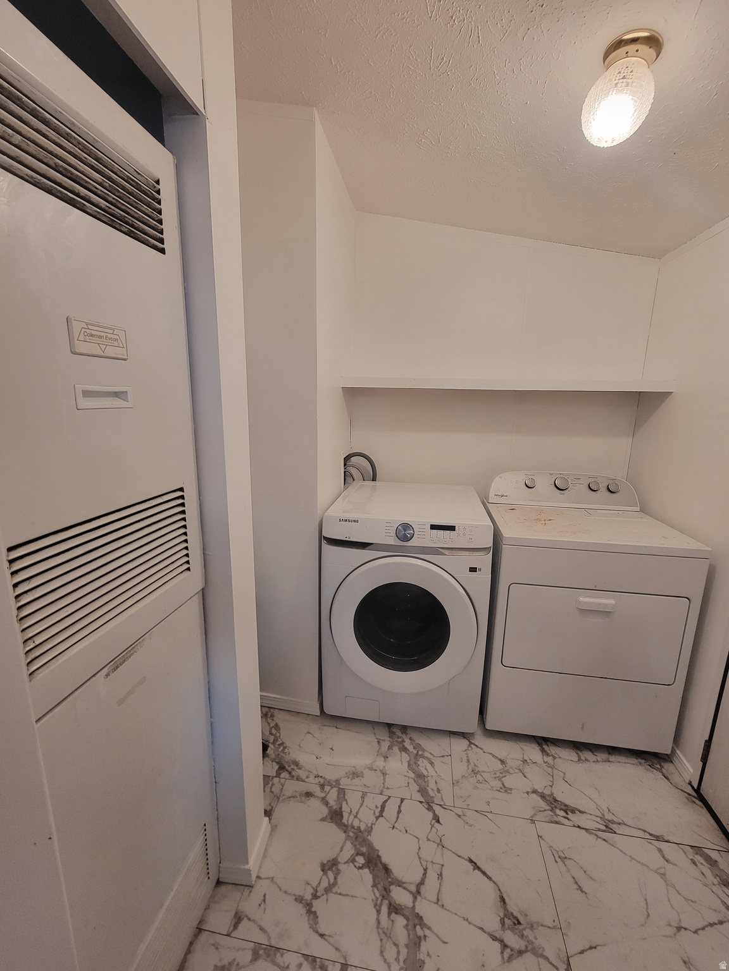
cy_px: 486
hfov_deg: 89.9
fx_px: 365
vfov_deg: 106.2
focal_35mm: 13
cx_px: 364
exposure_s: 1/60.2
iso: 250
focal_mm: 2.2
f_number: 2.2
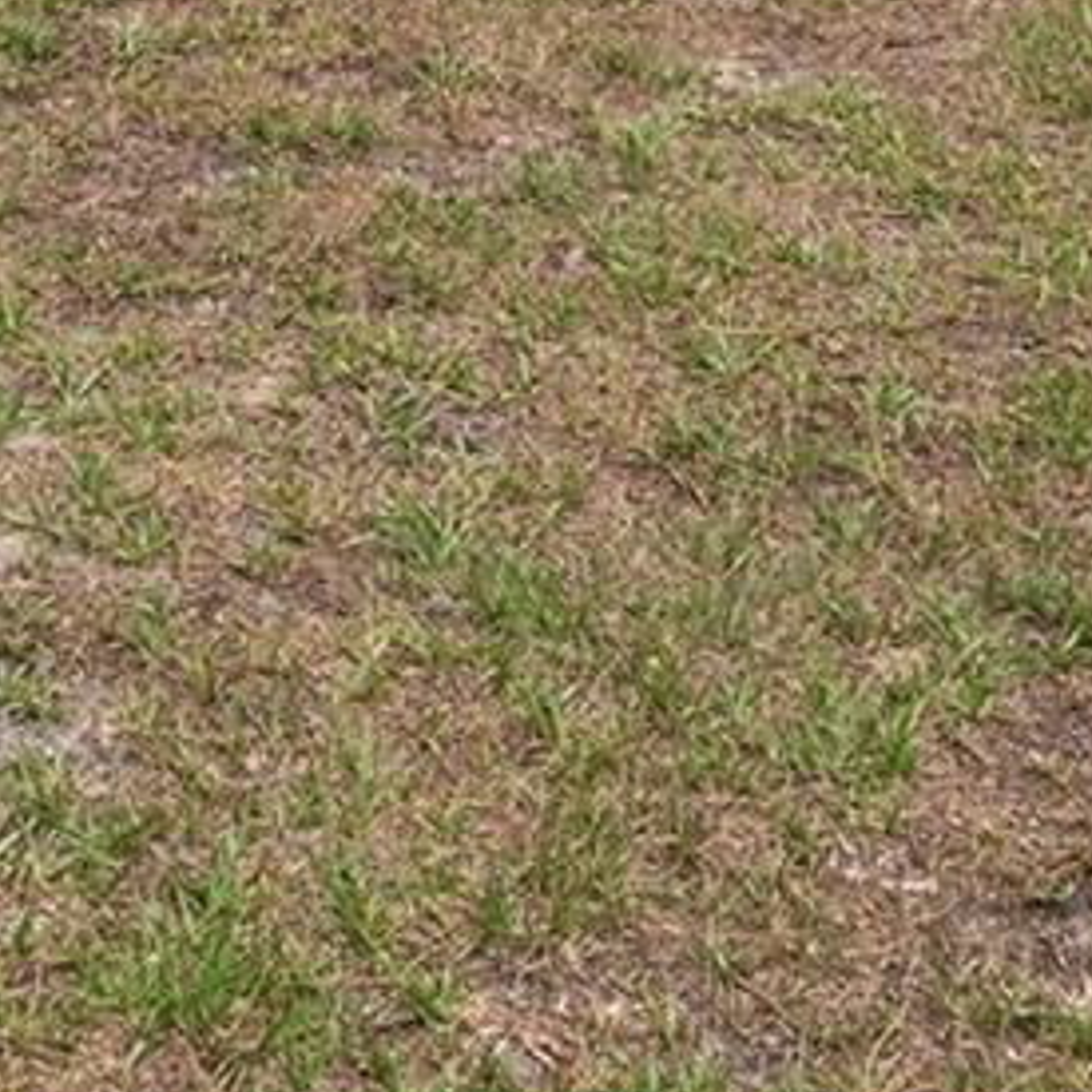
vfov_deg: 16.5
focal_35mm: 84
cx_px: -199
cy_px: -989
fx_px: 2998
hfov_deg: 19.5
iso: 320
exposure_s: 1/500
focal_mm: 17
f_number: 7.1
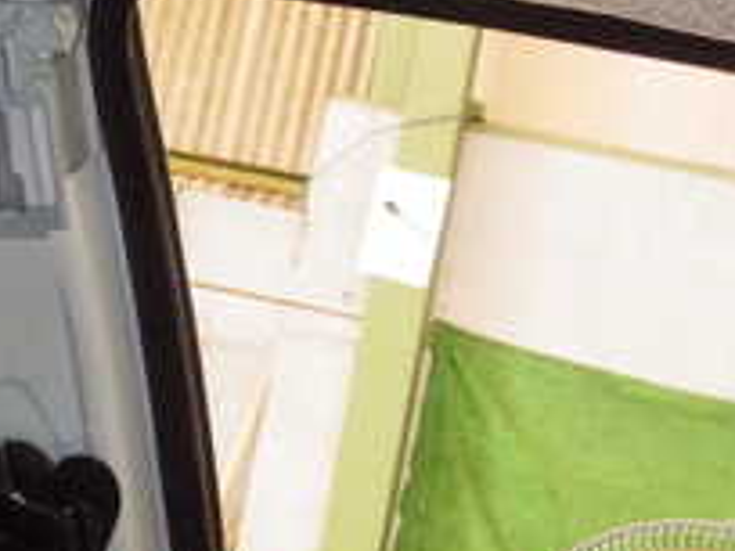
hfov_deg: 21.0
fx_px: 1932
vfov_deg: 15.7
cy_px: -83
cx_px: 40
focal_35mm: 91
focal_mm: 5.5
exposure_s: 1/50
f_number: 2.3
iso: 500
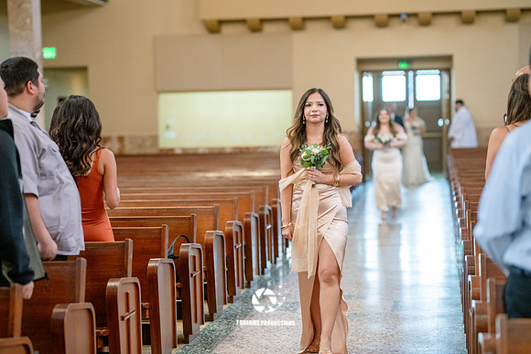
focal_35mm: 85
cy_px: 177
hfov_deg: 23.9
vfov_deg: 16.1
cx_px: 266
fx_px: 1254
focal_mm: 85
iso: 2000
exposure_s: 1/125
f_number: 2
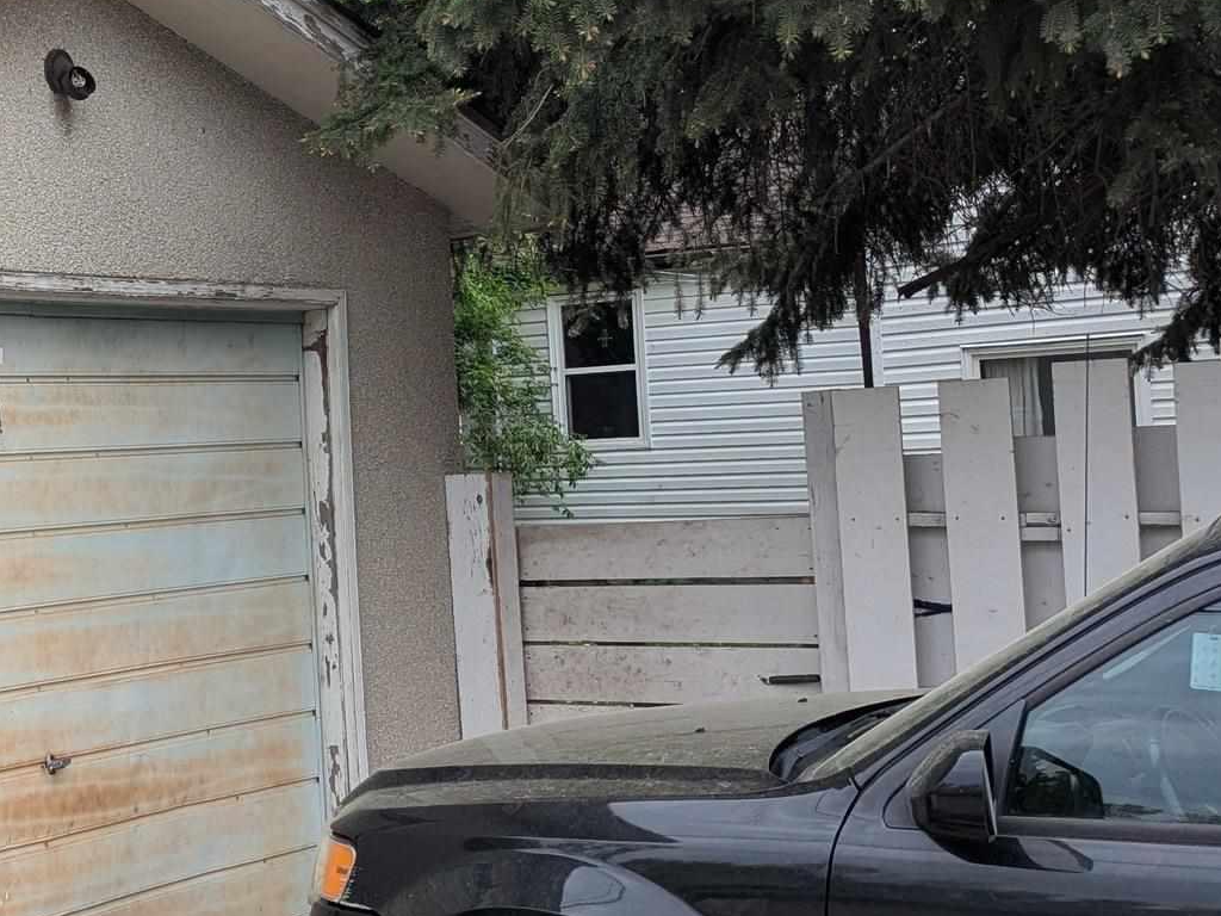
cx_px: -137
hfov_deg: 29.0
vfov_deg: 24.4
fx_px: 2116
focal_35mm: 60
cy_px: 444
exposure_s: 1/858
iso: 53
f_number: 1.85
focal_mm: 6.81
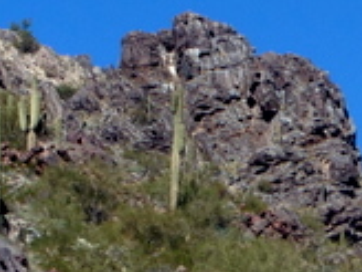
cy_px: 531
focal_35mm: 274
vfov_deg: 5.3
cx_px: 881
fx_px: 2865
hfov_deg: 6.8
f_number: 11
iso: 200
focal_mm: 22
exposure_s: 1/250
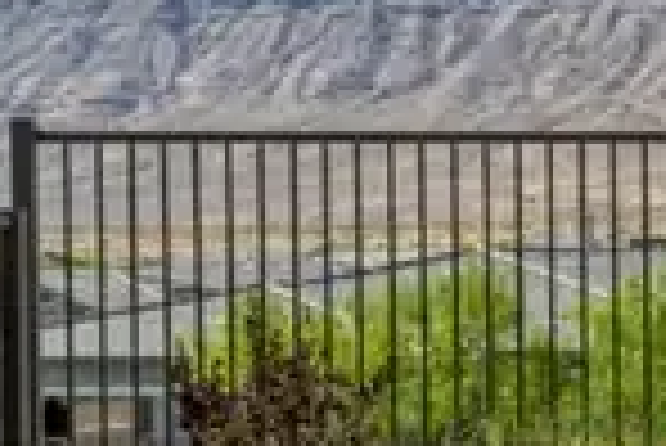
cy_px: 248
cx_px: 2007
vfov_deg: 6.3
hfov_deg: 8.0
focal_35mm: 220
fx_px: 4074
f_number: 8
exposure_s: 1/640
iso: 640
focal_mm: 30
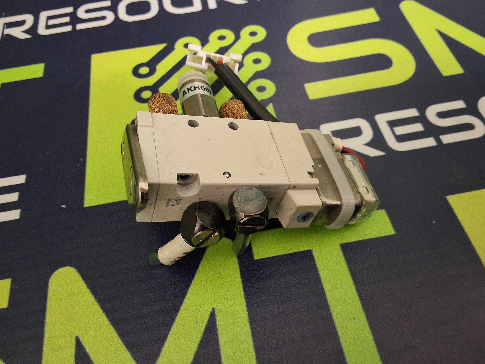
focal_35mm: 29
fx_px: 406
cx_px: 248
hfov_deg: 61.6
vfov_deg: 48.2
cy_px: 178
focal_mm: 2.91
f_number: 1.9
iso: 320
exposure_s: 1/24
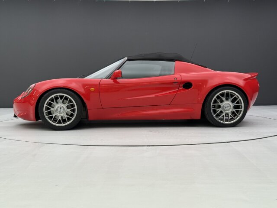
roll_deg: +0.1
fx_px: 384
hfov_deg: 39.7
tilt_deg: -3.0
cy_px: 104
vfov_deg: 30.3
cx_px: 138
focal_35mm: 48
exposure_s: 1/100
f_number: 1.78
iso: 100
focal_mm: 6.76
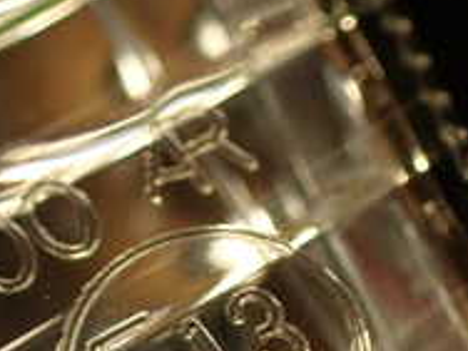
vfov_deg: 12.7
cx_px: 219
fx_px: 1555
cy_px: 381
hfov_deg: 17.1
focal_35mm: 115
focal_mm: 6.37
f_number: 2.5
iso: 125
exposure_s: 1/80
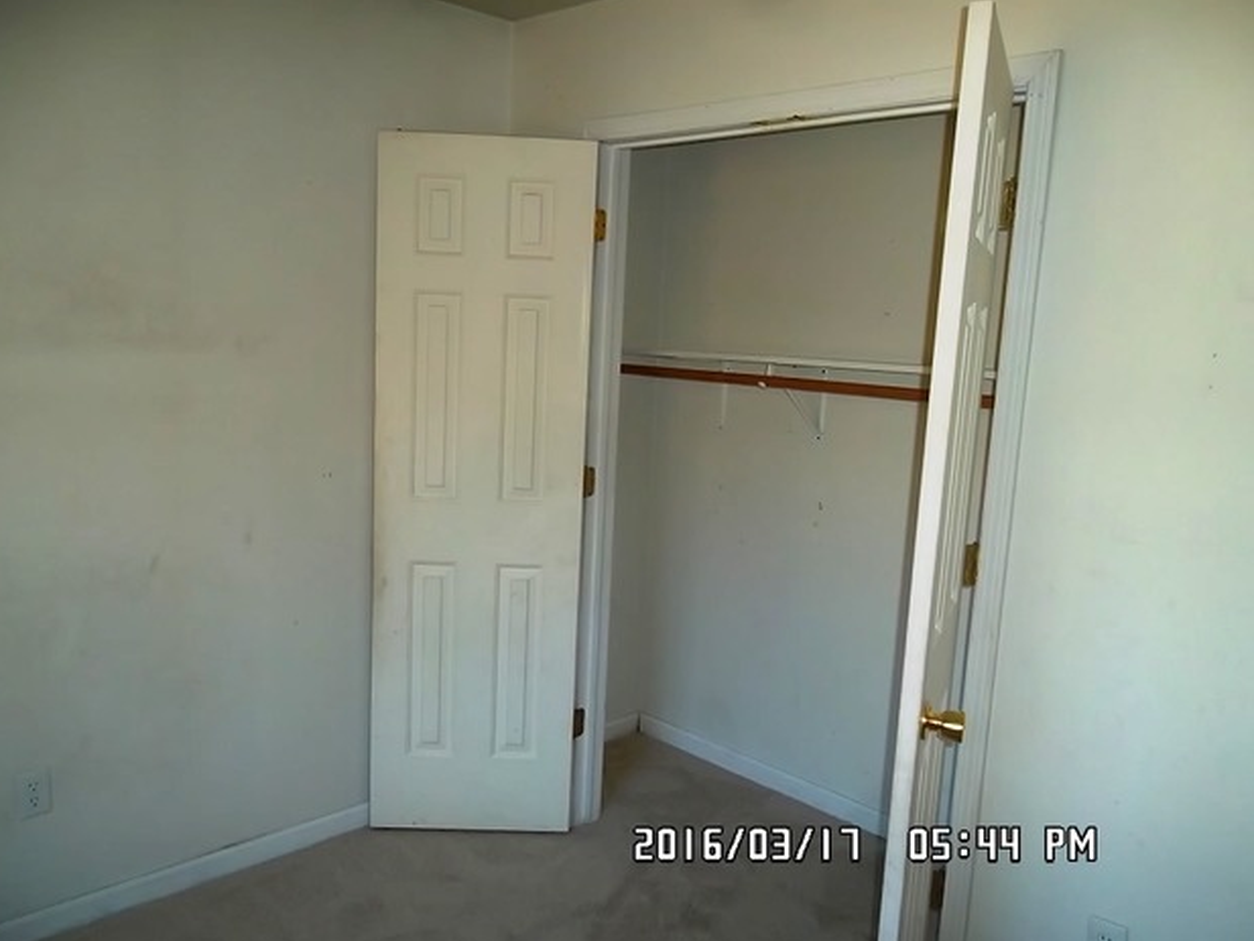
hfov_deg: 63.4
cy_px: 465
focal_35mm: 28
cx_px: 608
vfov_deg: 49.8
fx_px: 1015
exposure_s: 1/45
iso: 200
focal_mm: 4.9
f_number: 3.5
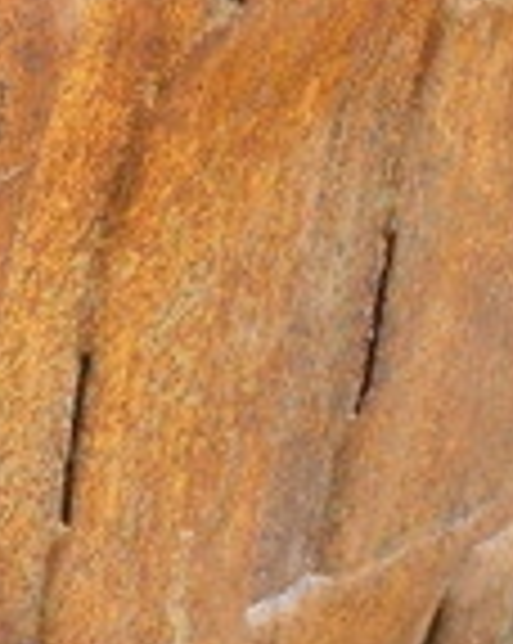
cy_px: 144
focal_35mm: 138
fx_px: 2625
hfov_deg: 11.1
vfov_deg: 13.9
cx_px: 162
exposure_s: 1/400
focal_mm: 7.5
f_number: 5
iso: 125
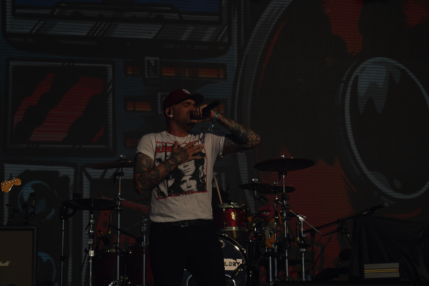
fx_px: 1251
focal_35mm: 105
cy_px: 143
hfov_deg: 19.5
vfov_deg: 13.0
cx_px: 214
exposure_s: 1/2000
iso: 100
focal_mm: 105
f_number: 8
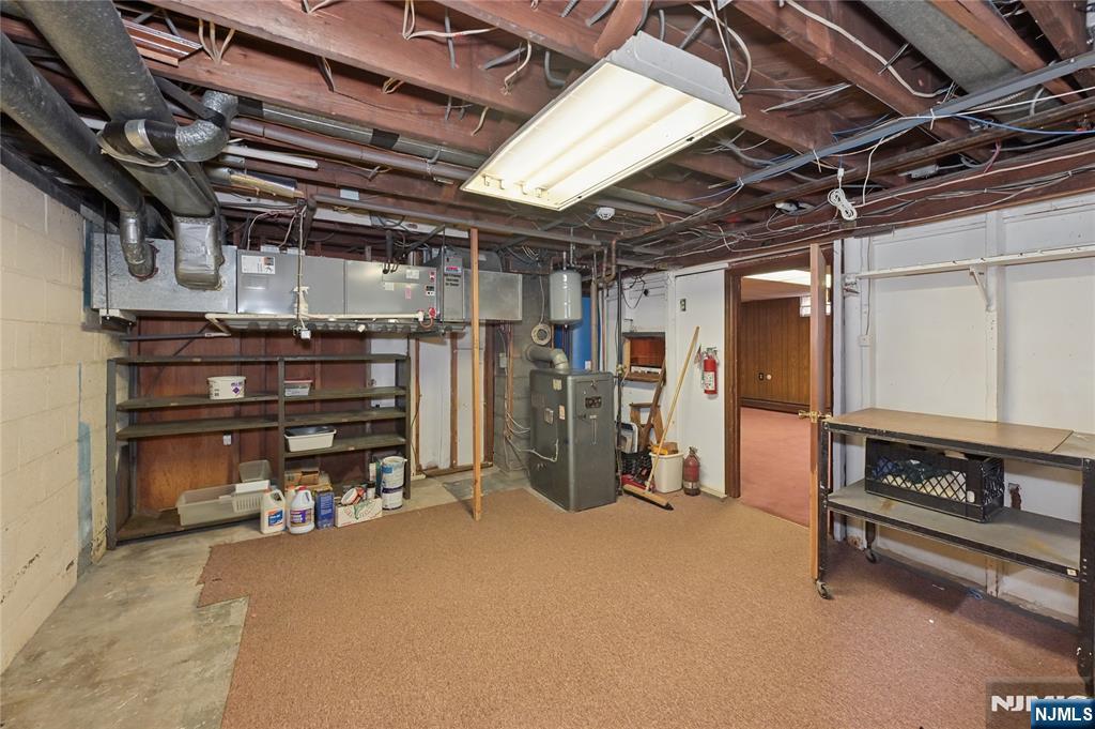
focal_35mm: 14
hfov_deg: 104.3
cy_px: 364
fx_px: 425
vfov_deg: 81.1
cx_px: 548
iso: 800
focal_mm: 14
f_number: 6.3
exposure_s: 1/40
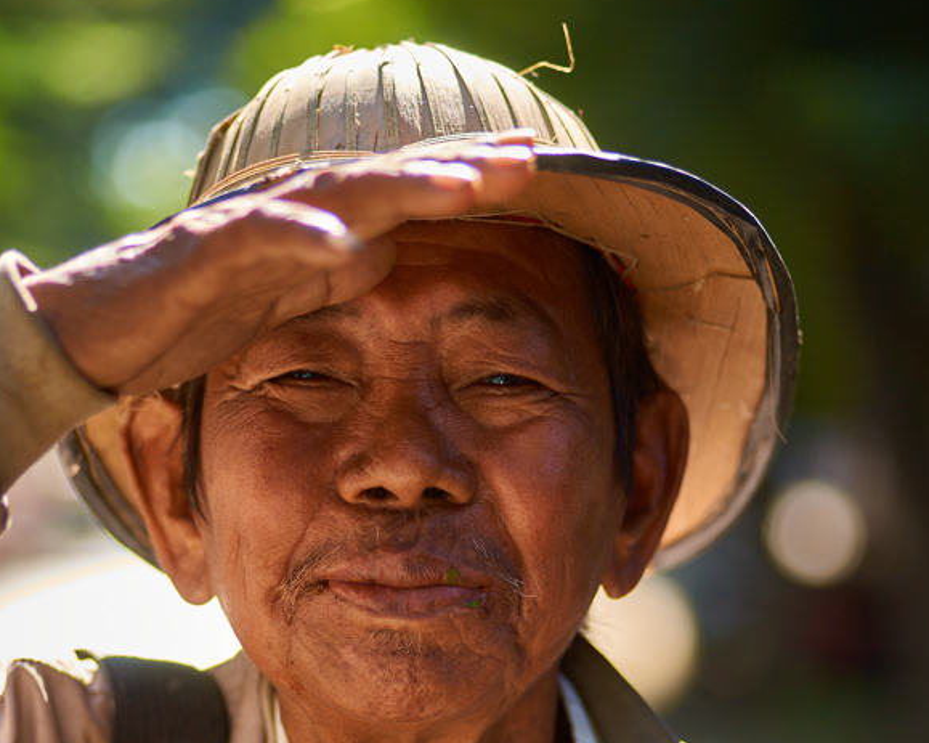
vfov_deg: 10.5
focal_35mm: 146
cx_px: 454
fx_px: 4014
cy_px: 634
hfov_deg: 13.2
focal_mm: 100
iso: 200
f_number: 2.8
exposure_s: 1/350
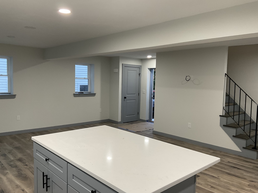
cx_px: 129
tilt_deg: -3.9
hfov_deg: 61.7
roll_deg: -2.9
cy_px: 96
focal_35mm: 29
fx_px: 216
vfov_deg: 48.2
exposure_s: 1/60
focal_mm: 3
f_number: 1.8
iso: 64
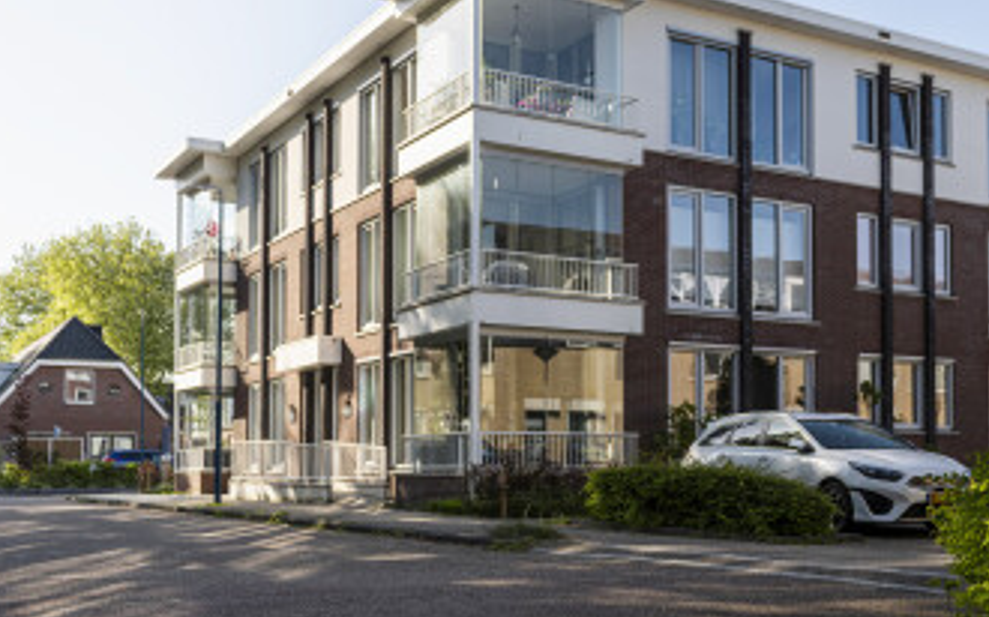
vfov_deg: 27.9
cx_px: 701
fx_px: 1239
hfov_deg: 42.6
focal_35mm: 46
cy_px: 261
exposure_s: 1/2500
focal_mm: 31
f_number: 3.5
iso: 200
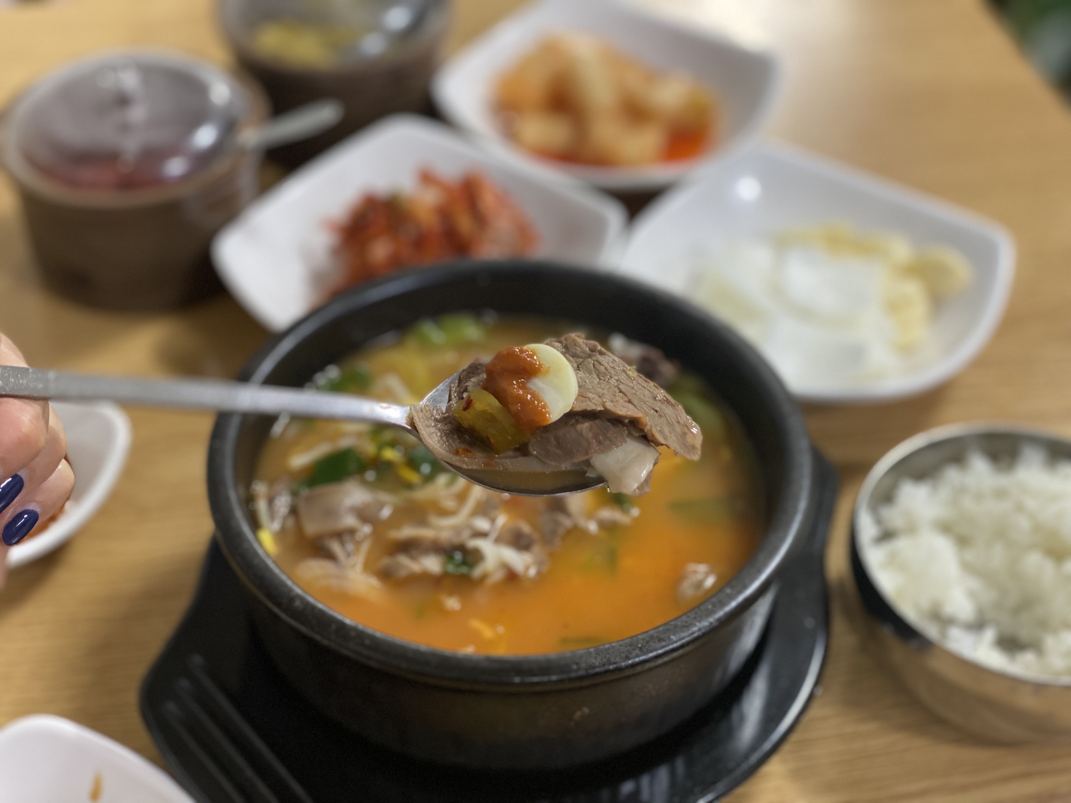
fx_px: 1609
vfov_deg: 28.0
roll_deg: -1.8
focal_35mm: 52
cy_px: 402
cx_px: 536
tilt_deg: -43.7
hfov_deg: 36.8
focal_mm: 6
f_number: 2
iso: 125
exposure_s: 1/60
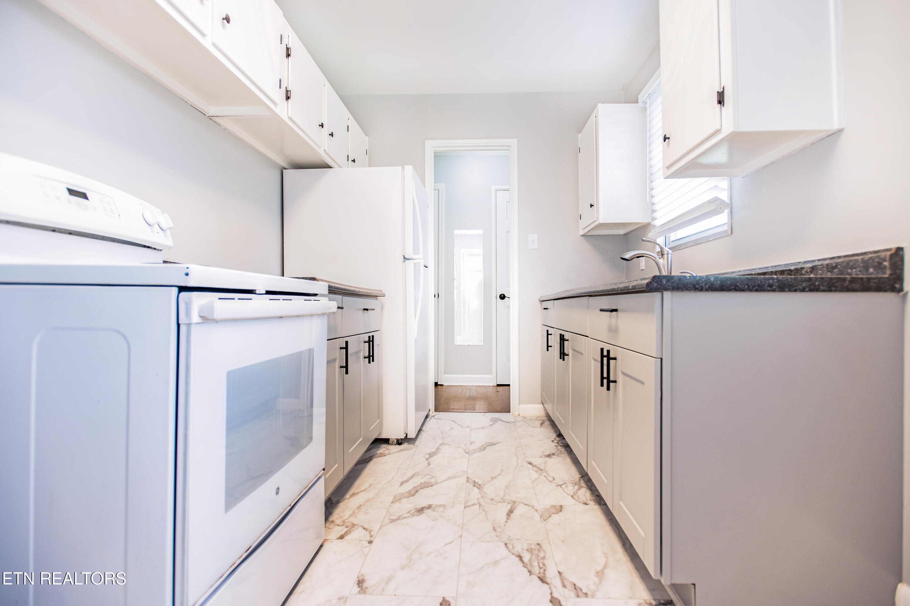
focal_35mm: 17
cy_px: 303
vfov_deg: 70.4
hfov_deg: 93.3
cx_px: 455
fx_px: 429
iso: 640
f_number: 3.5
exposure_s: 1/160
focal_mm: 17
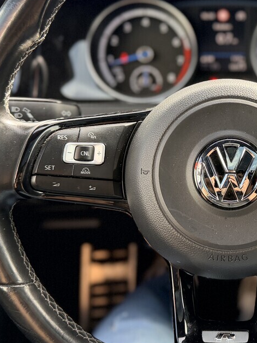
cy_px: 147
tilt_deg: -27.5
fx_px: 544
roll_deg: +1.4
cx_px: 237
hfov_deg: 25.6
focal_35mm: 55
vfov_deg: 34.9
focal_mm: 6.76
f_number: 1.78
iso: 125
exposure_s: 1/211
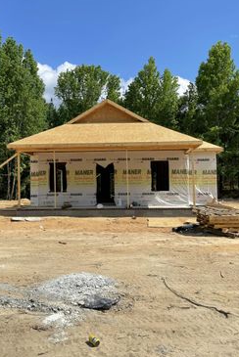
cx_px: 112
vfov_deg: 51.8
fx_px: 368
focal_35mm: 37
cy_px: 177
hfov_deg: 36.0
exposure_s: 1/4132
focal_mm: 4.2
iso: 32
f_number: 1.6
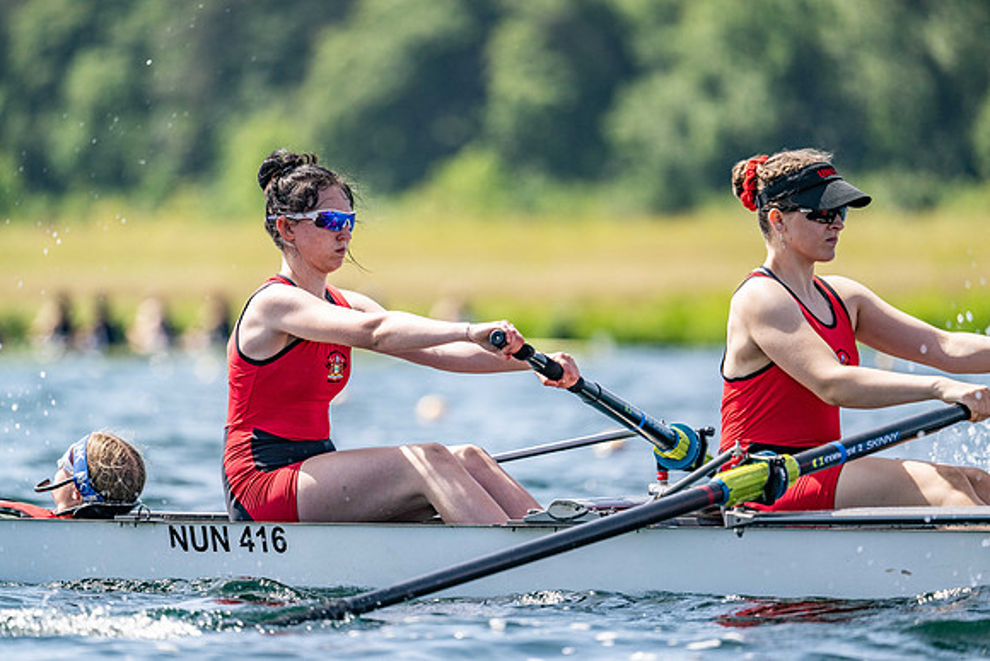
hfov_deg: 5.2
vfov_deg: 3.4
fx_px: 11002
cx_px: 495
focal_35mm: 400
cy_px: 330
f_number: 4.5
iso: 320
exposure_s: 1/2500
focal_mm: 400
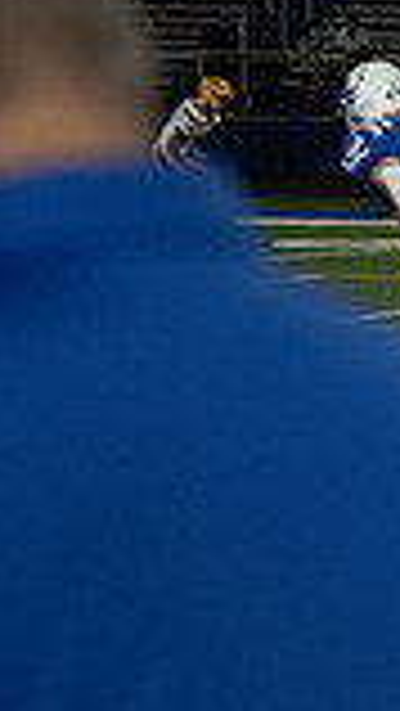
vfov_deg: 8.0
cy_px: 191
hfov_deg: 4.4
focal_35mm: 270
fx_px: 5086
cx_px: 1151
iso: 3200
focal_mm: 70
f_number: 2.8
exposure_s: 1/1250
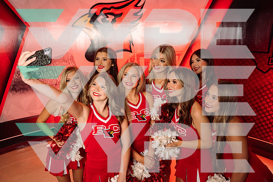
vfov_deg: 53.2
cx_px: 136
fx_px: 182
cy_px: 91
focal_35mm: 24
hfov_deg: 73.7
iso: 200
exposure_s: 1/250
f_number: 6.3
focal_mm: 24
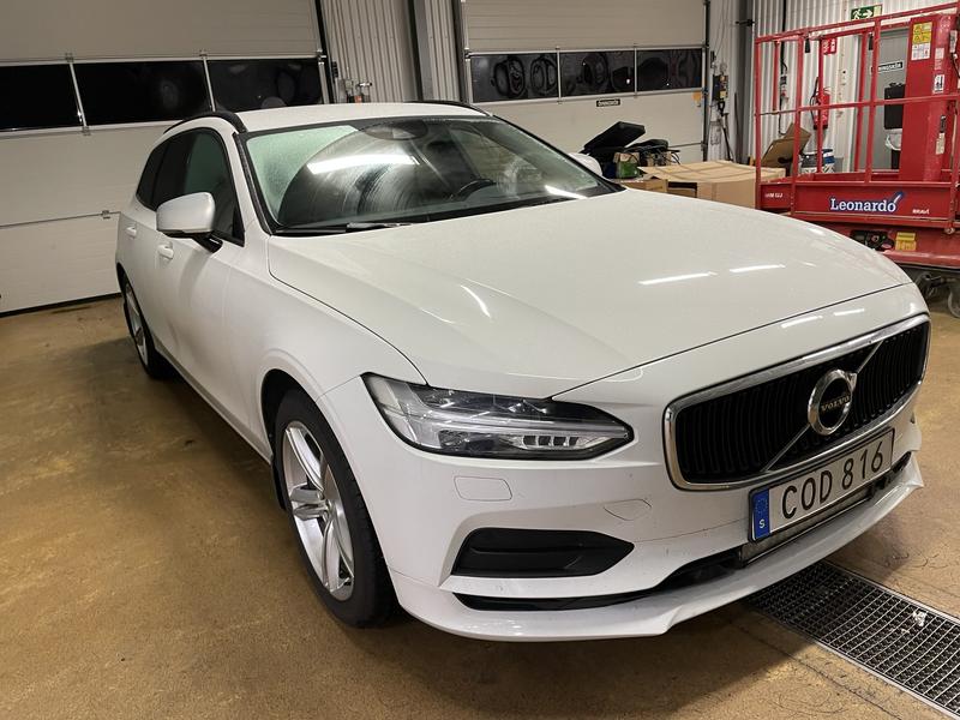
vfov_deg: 53.1
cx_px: 480
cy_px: 360
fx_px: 721
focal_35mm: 26
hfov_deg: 67.3
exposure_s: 1/50
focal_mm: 4.2
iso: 100
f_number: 1.6
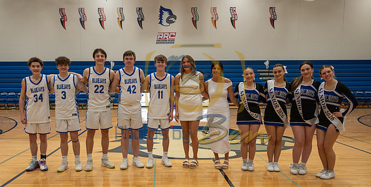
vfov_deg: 33.7
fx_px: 307
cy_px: 120
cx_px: 158
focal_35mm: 32
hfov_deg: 62.0
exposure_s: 1/400
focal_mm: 24
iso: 2500
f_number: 3.5
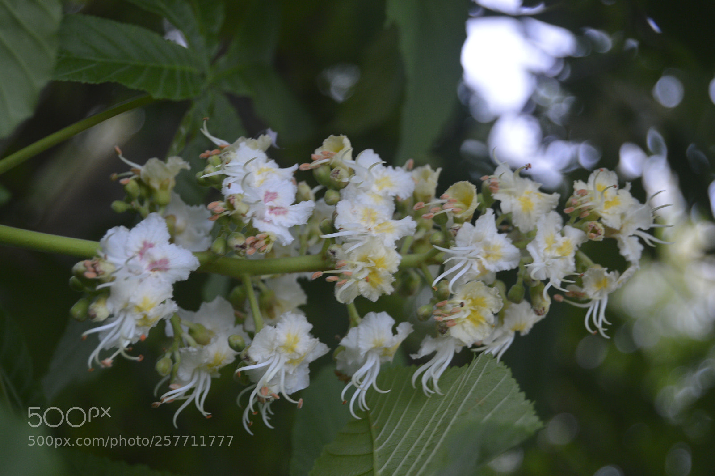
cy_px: 238
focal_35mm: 82
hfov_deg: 24.6
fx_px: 1637
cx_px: 358
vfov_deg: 16.5
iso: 500
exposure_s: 1/60
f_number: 5.6
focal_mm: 55
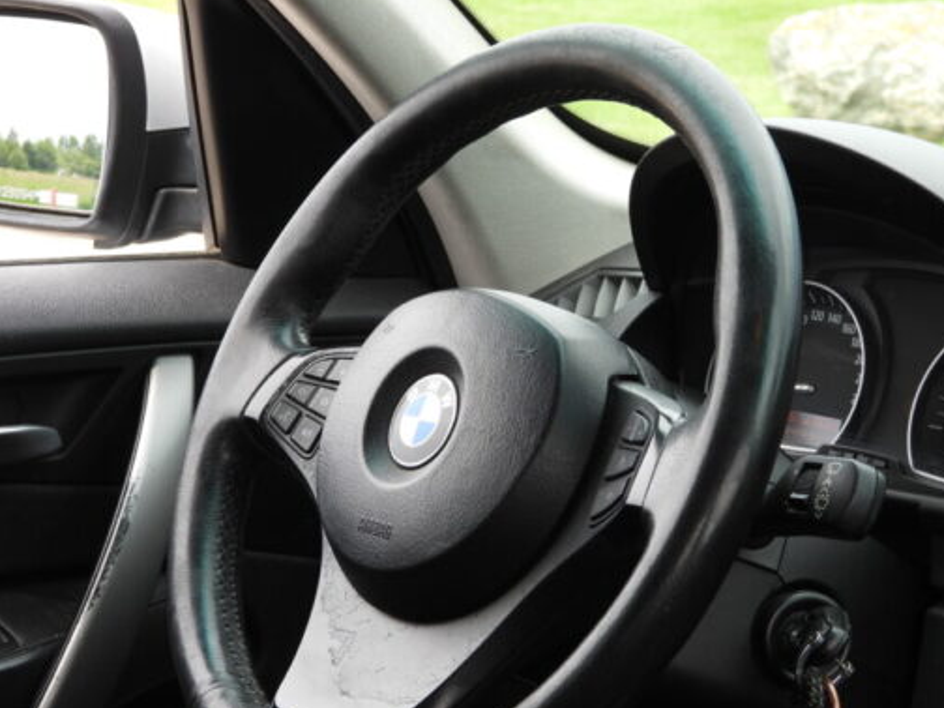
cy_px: 455
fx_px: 3082
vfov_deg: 13.1
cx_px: 485
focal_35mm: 113
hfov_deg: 17.4
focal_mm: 14.4
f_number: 3.5
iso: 100
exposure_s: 1/125
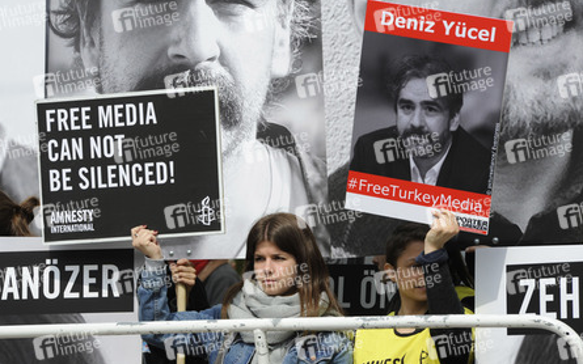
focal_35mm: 206
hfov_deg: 10.2
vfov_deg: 6.4
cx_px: 293
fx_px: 3273
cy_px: 181
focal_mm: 200
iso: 640
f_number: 8
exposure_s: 1/1600
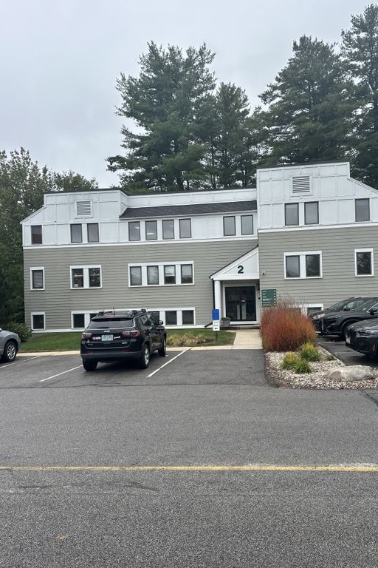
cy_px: 293
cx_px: 214
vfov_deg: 69.4
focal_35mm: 26
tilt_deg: +1.9
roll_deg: +1.1
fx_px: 409
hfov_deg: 49.4
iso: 80
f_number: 1.78
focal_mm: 6.86
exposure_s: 1/1272
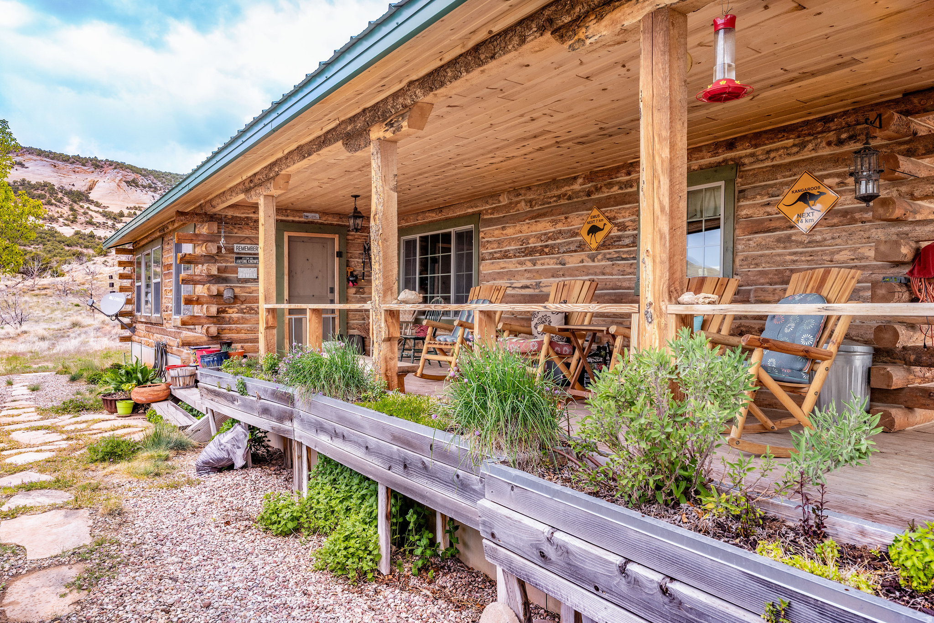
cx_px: 467
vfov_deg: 53.1
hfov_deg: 73.7
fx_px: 623
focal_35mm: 24
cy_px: 312
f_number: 7.1
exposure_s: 1/250
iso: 400
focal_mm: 24
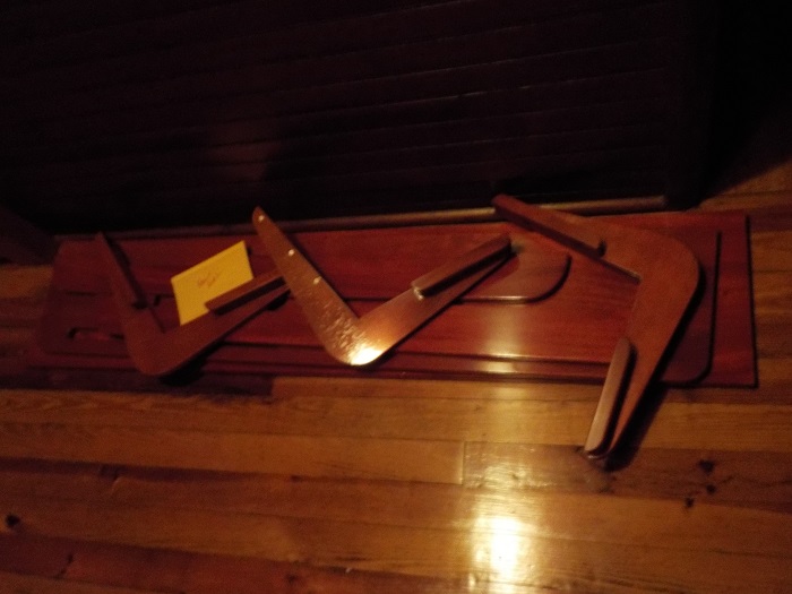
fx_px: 686
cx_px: 396
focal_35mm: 30
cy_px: 297
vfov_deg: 46.8
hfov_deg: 60.0
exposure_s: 1/4
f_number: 3.3
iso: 800
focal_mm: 4.1
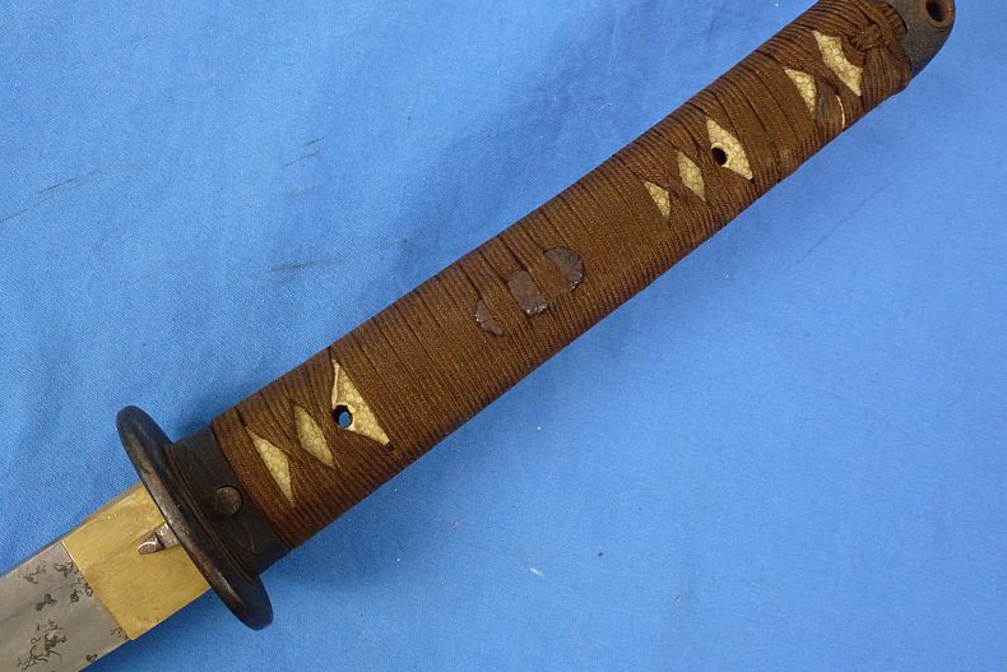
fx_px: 1119
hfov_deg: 48.5
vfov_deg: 33.4
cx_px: 507
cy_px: 305
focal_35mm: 40
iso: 320
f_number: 3.8
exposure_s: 1/80
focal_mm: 6.8
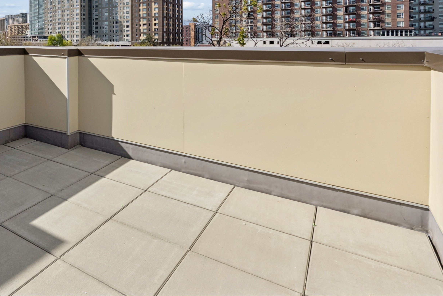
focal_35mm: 26
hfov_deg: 60.8
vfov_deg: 45.8
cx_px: 61
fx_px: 320
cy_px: 41
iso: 200
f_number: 10
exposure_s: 1/640
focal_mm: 15
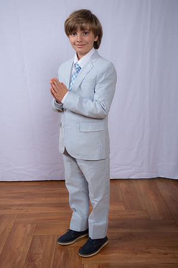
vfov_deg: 41.2
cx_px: 89
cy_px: 134
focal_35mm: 48
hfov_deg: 28.0
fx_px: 357
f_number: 8
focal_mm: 48
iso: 250
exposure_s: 1/160
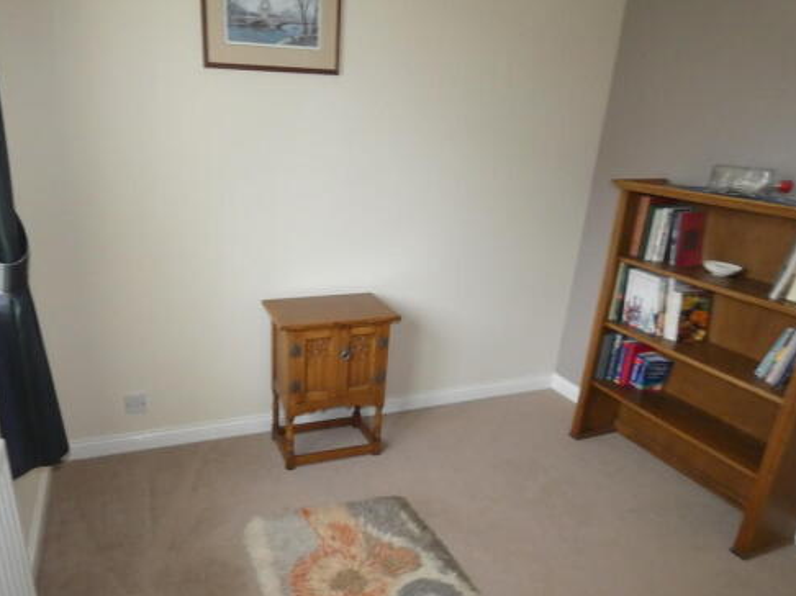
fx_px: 552
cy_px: 341
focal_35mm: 24
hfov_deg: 71.2
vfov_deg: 56.5
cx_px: 341
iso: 640
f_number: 2.8
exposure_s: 1/60
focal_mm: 3.6
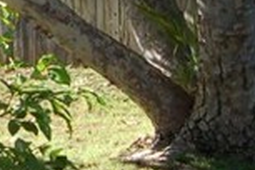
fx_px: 1348
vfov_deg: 7.1
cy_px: -120
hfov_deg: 10.6
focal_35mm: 190
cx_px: -82
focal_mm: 19
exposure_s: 1/160
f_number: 6.3
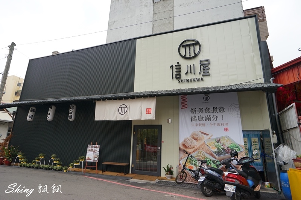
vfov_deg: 64.5
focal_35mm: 19
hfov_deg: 86.9
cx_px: 150
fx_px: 159
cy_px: 100
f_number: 6.3
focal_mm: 19
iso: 640
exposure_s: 1/800
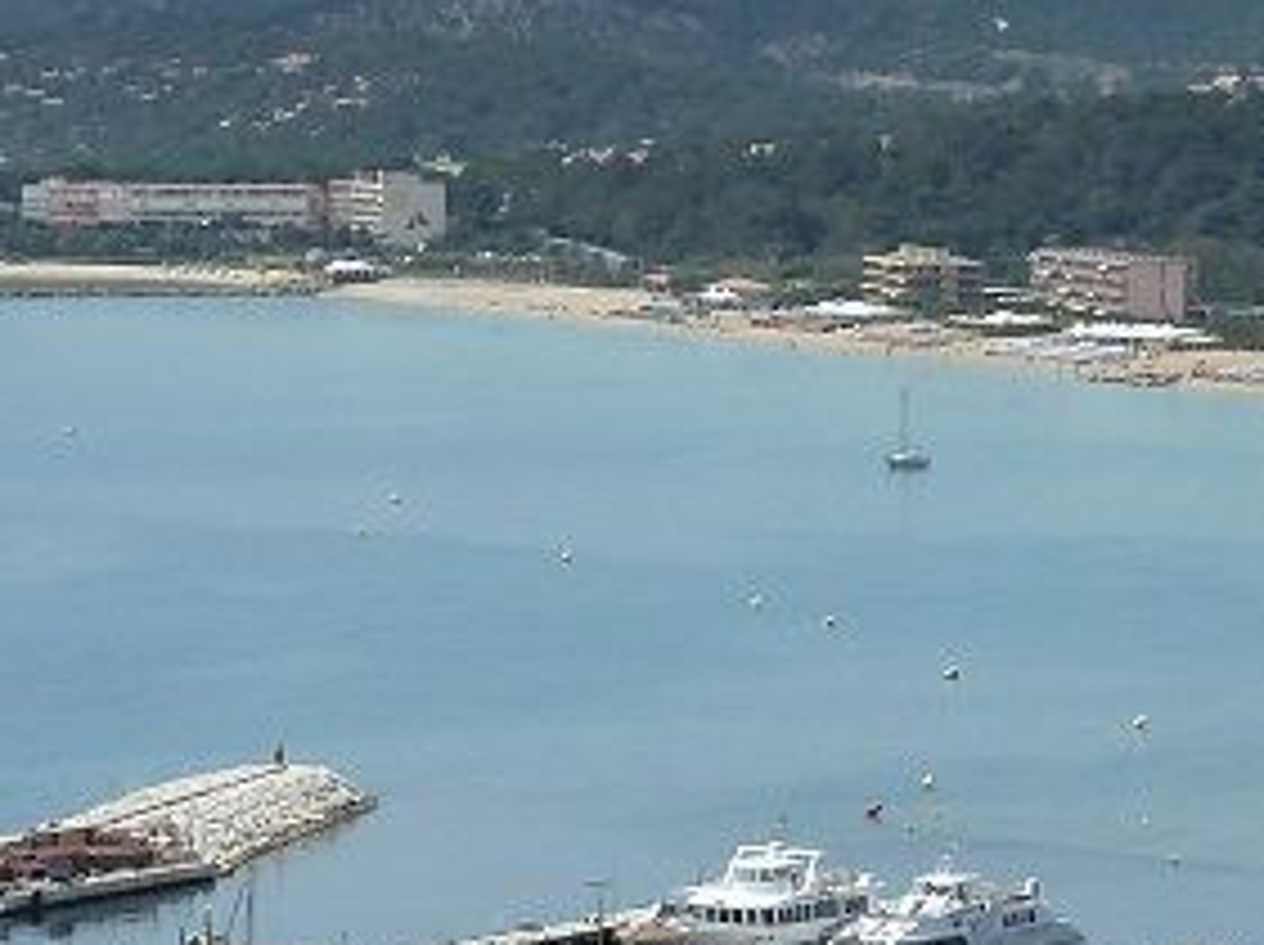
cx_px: 738
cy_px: 675
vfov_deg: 7.6
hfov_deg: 10.1
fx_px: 7148
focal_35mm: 196
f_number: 5.6
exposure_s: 1/500
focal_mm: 9.1
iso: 125
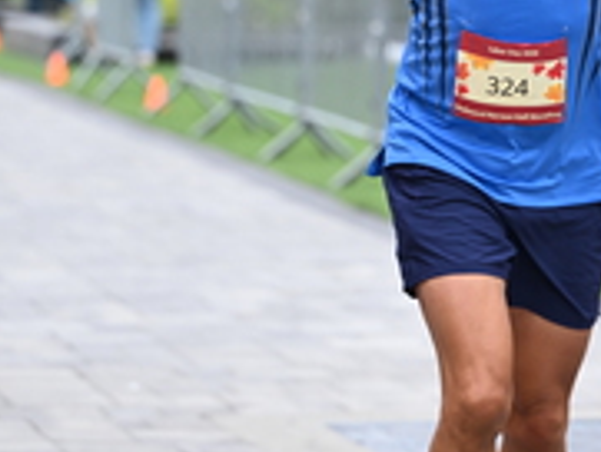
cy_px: -12
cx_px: 571
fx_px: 5125
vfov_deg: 5.0
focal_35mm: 295
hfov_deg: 6.7
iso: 640
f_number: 2.8
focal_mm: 101
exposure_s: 1/1600
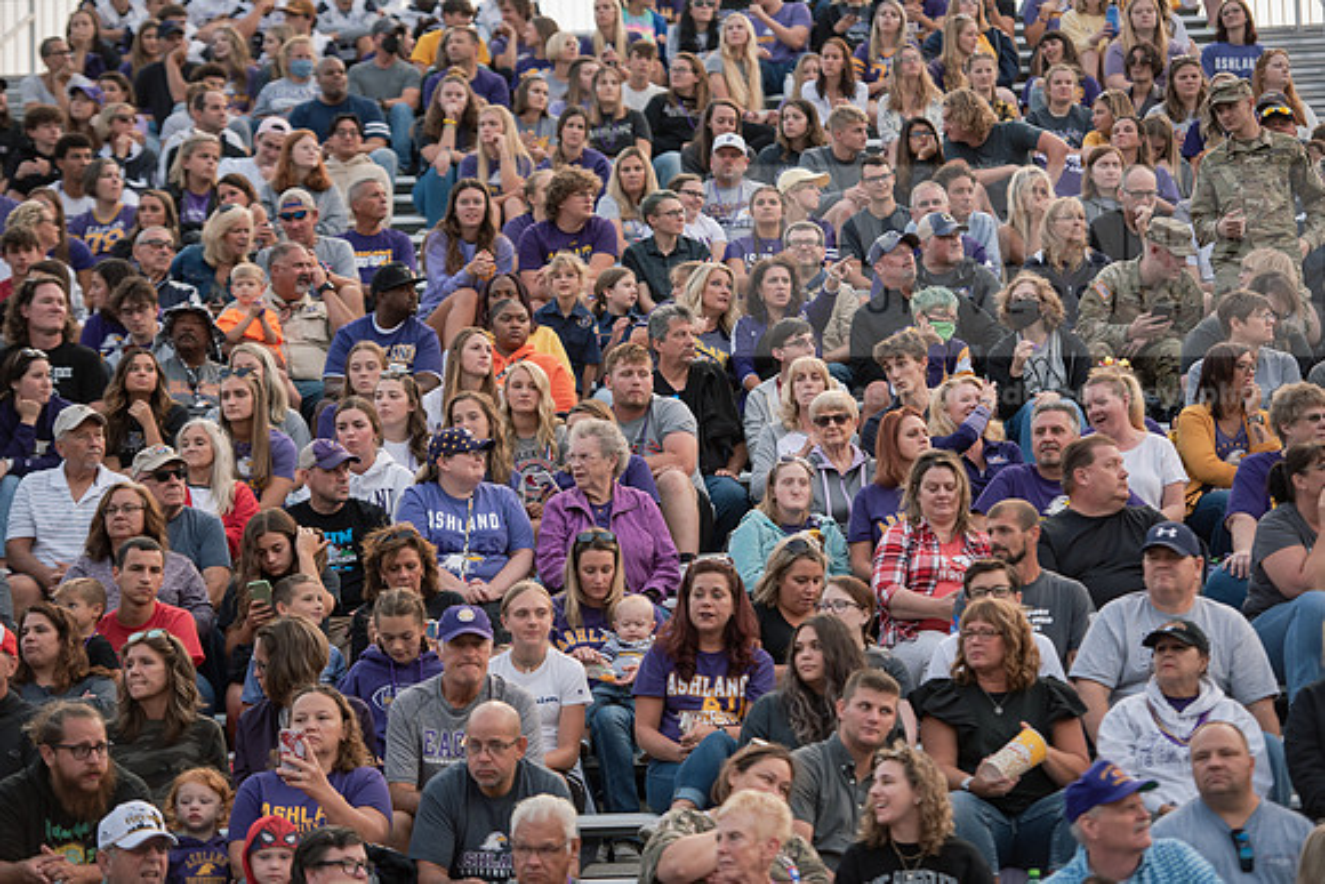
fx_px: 4602
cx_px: 662
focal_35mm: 125
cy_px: 442
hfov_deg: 16.4
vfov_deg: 11.0
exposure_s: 1/640
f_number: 3.2
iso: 640
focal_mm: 125
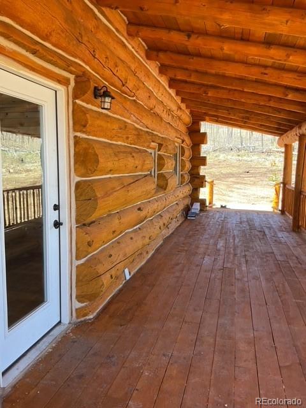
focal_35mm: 29
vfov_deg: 61.7
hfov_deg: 48.2
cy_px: 204
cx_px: 153
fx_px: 342
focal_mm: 3
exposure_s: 1/120
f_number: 1.8
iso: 32
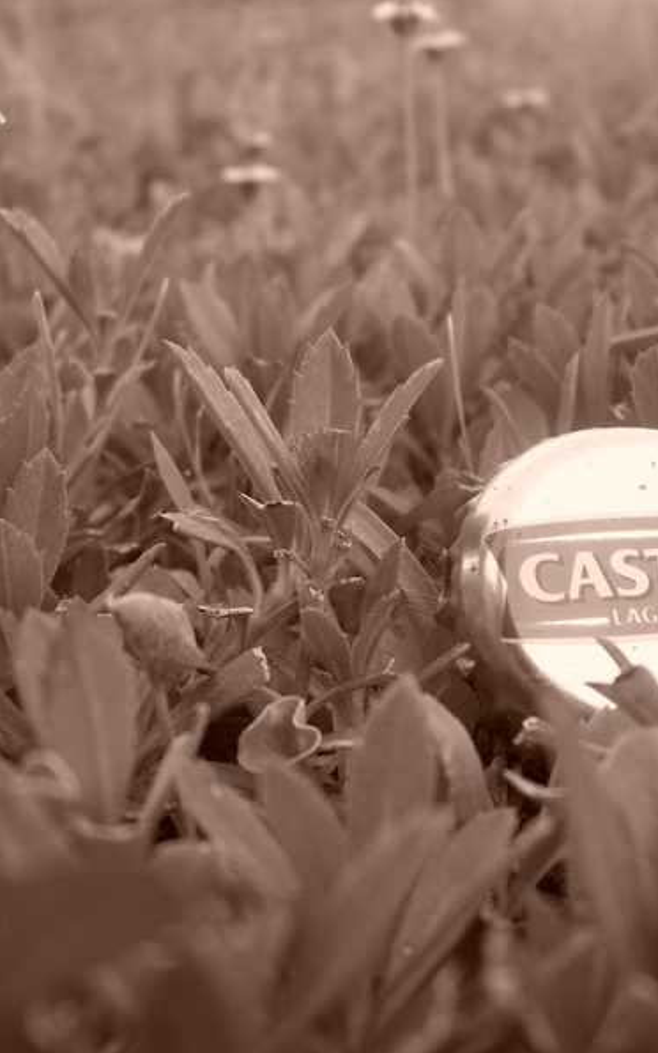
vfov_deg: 42.6
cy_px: 526
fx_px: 1348
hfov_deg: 26.4
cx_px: 607
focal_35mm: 47
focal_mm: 5.85
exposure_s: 1/30
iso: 64
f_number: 2.8
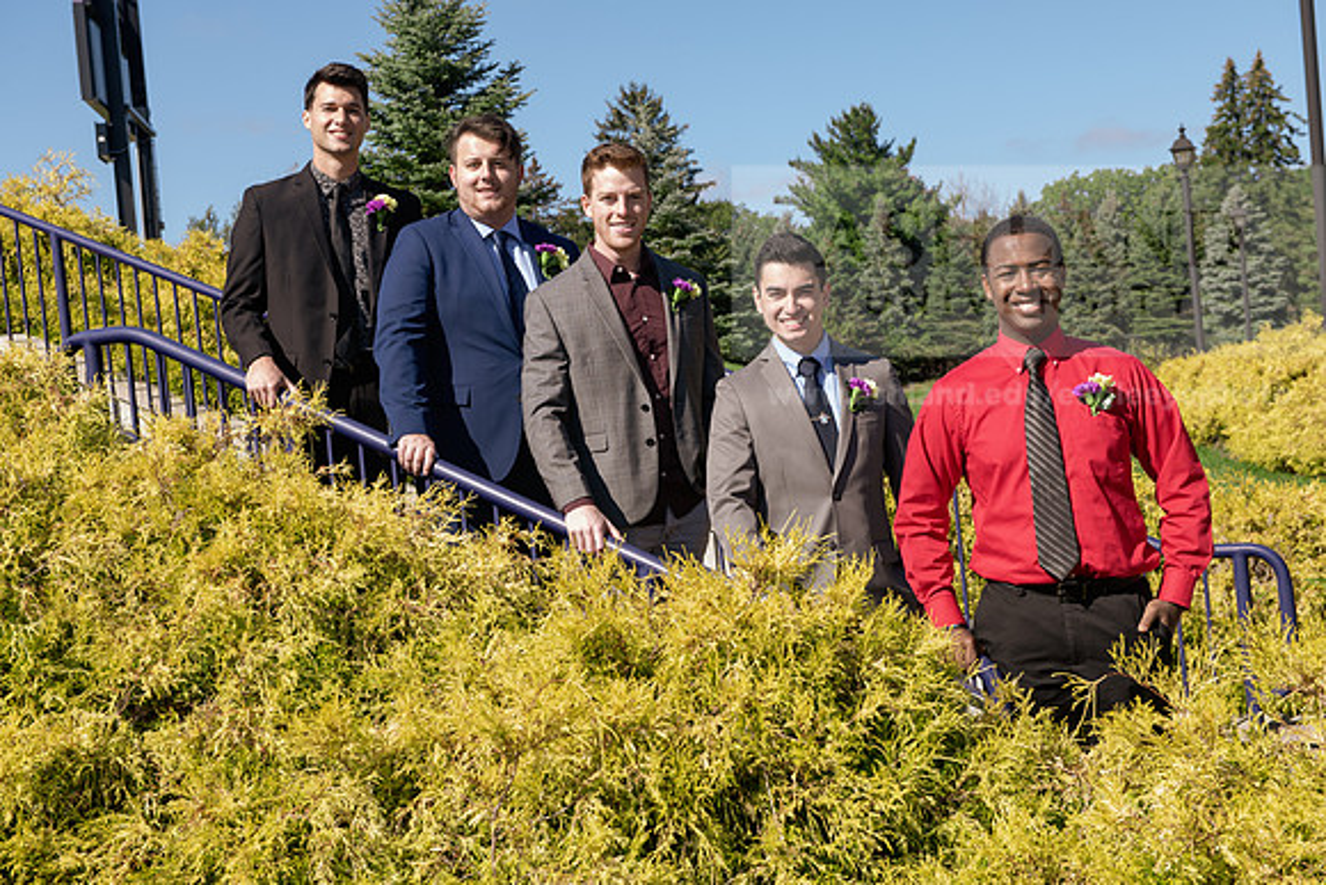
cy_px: 442
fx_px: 2137
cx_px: 663
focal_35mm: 58
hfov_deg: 34.5
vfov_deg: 23.4
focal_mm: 58
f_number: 8
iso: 200
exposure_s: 1/200
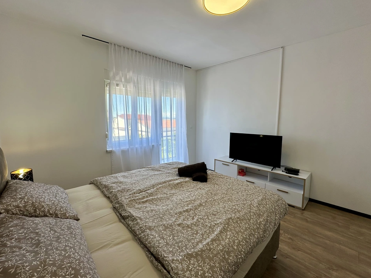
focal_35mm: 15
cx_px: 175
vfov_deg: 81.7
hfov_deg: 98.1
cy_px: 133
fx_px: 161
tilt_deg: -5.1
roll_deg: -0.2
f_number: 2.2
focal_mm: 2.22
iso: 40
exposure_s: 1/189
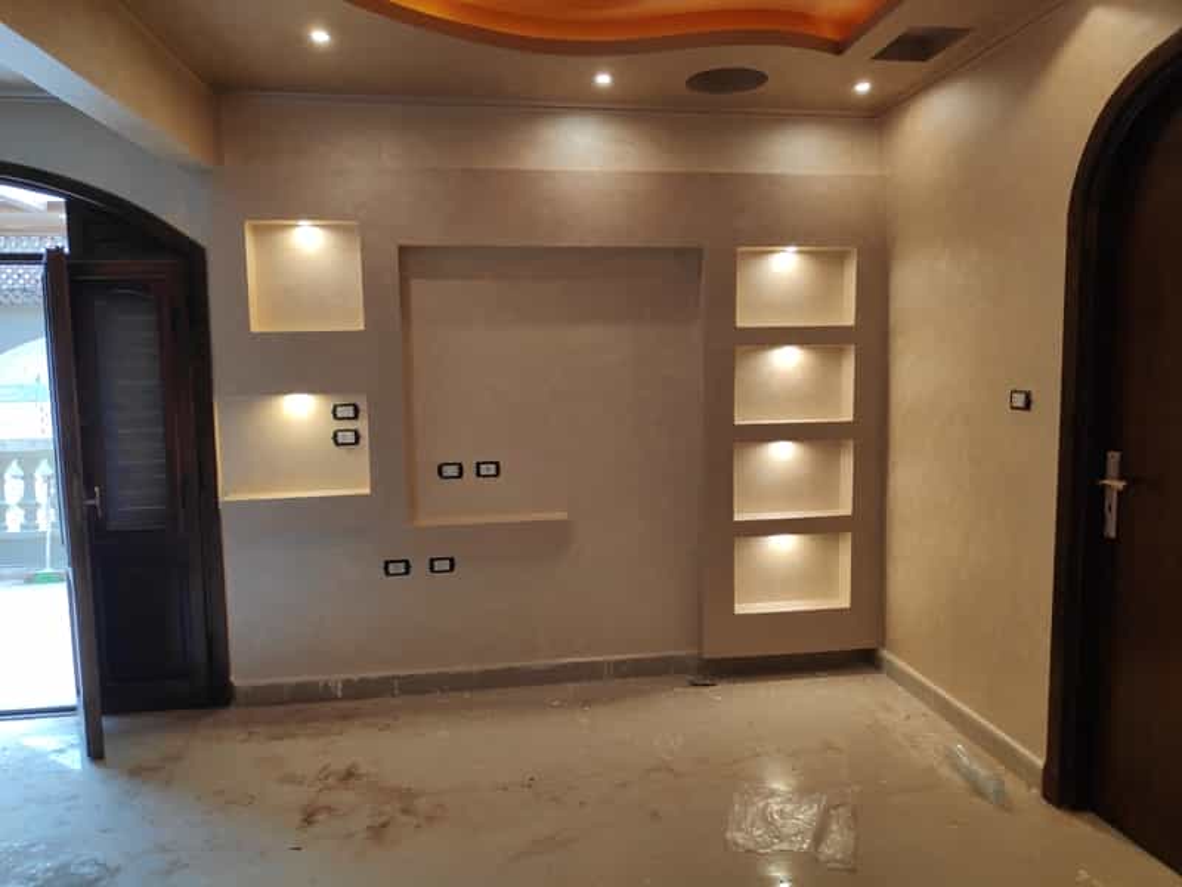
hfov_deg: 81.7
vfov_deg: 66.0
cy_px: 444
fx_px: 683
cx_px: 591
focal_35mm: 20
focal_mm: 3.94
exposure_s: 1/100
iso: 102
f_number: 1.9
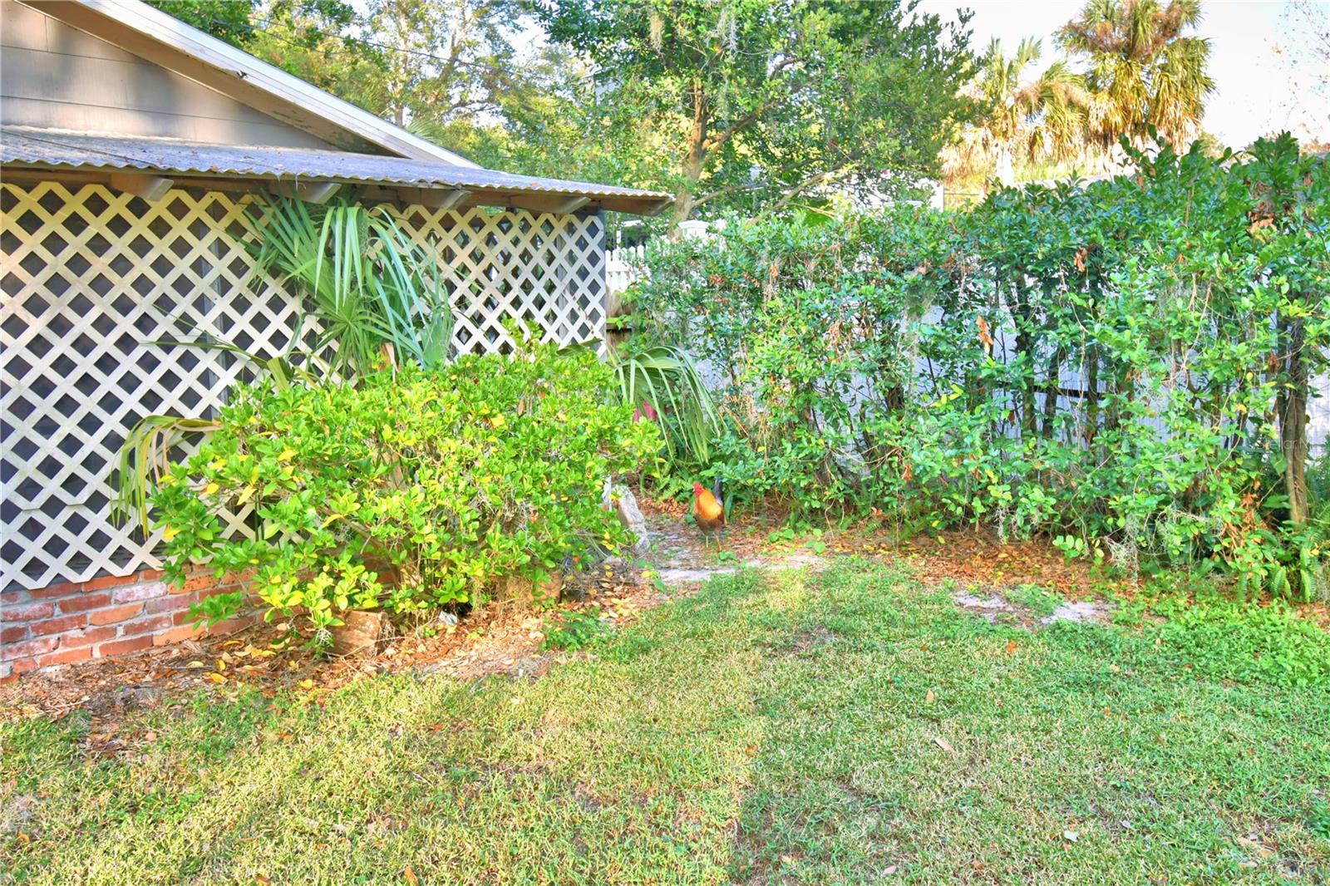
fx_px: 1108
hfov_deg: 61.9
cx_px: 665
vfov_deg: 43.6
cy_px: 443
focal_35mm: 30
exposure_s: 1/125
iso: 320
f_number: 5.6
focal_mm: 20
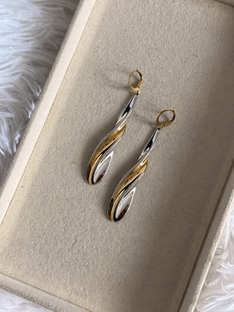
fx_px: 433
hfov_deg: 30.3
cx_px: 117
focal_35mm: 48
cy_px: 156
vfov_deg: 39.7
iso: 64
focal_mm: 6.76
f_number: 1.78
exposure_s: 1/121
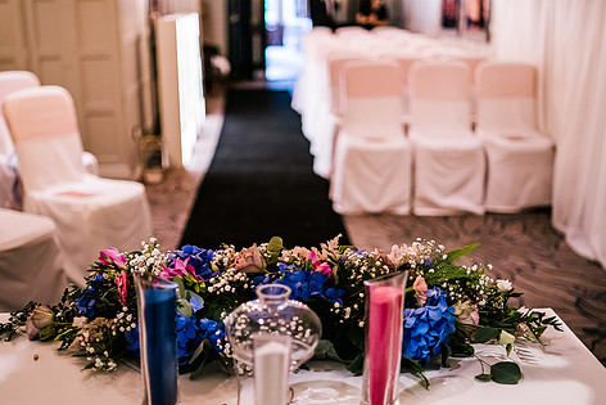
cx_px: 280
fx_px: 724
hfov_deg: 45.4
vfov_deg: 31.1
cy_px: 248
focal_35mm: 43
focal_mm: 35
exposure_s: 1/500
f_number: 1.4
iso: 1600
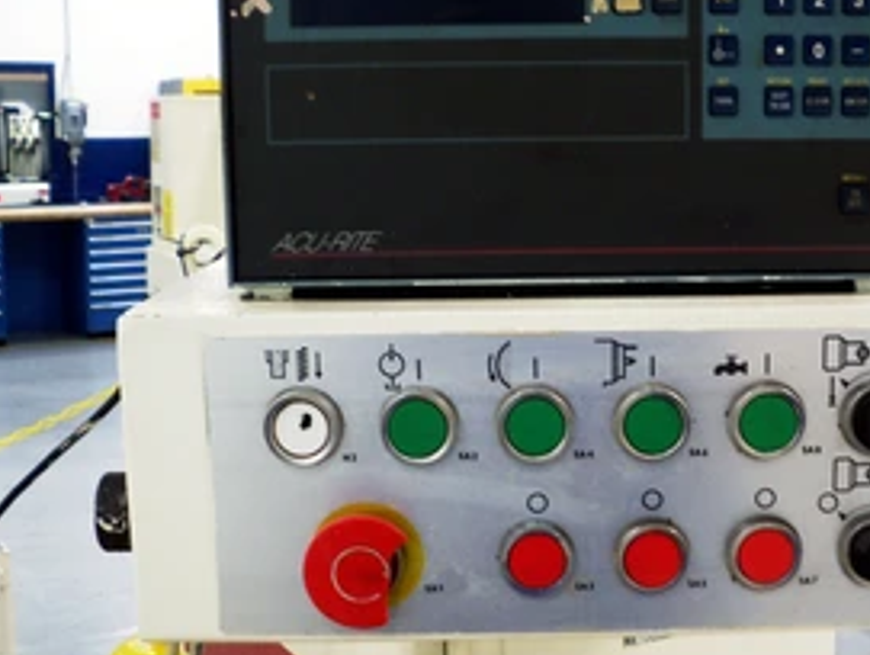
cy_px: 286
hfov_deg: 34.0
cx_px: 575
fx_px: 1409
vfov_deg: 26.1
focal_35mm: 56
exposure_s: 1/13
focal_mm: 6.3
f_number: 3.5
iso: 80
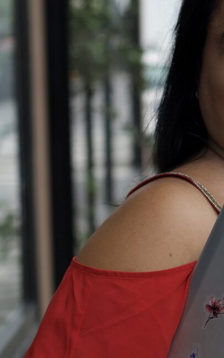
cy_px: 229
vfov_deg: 11.1
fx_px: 1847
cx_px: 251
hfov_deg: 6.9
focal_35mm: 189
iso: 100
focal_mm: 50
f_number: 2.8
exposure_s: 1/640
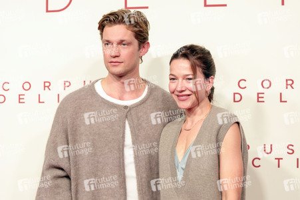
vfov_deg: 19.4
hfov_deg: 28.9
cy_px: 100
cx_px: 150
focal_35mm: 70
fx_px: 583
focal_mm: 70
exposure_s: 1/250
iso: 320
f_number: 2.8
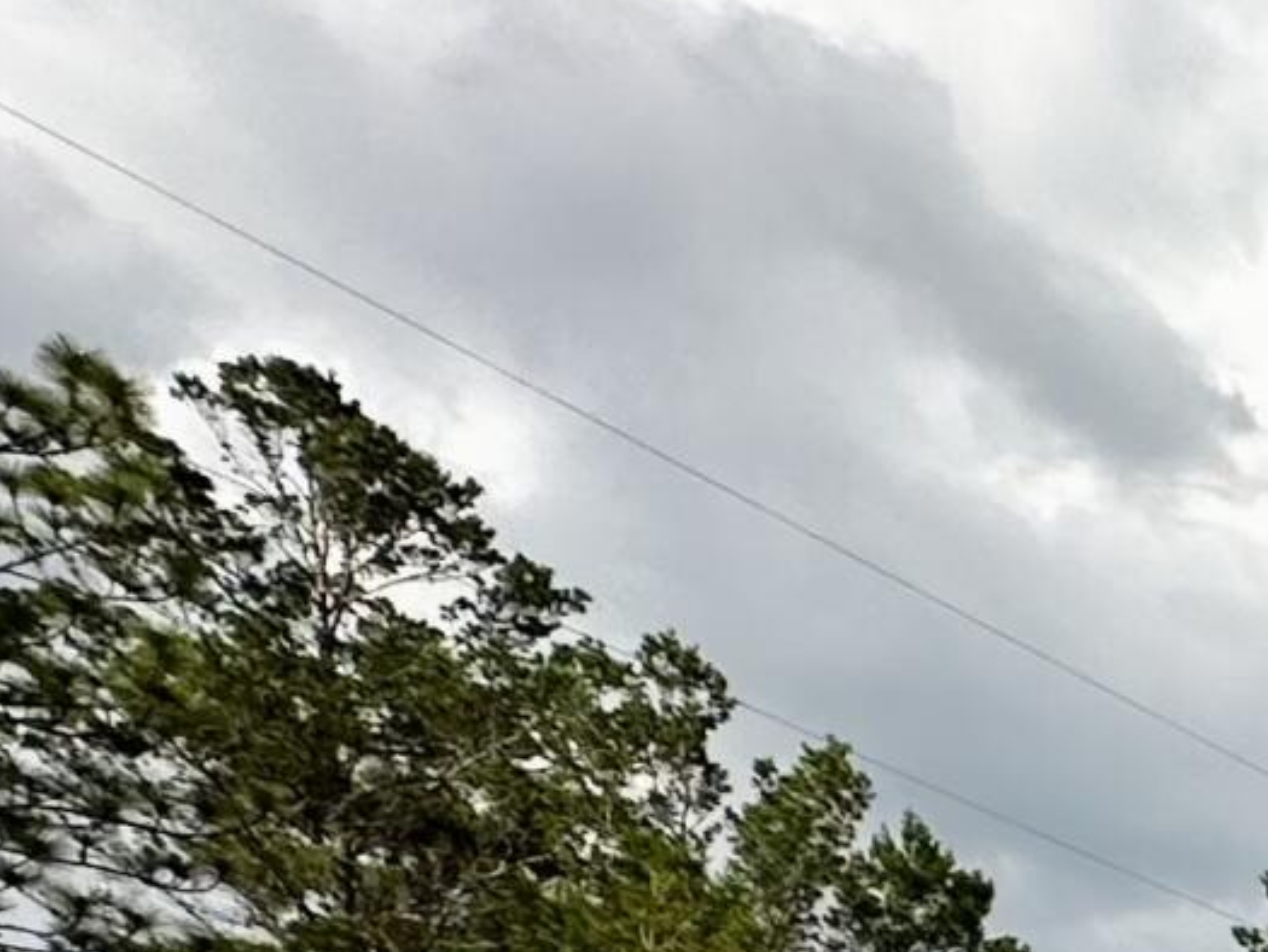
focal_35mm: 80
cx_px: 3345
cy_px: 2042
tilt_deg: -5.7
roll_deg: -0.3
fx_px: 2931
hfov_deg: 13.5
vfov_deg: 14.5
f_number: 2.2
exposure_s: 1/3610
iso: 40
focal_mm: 2.22
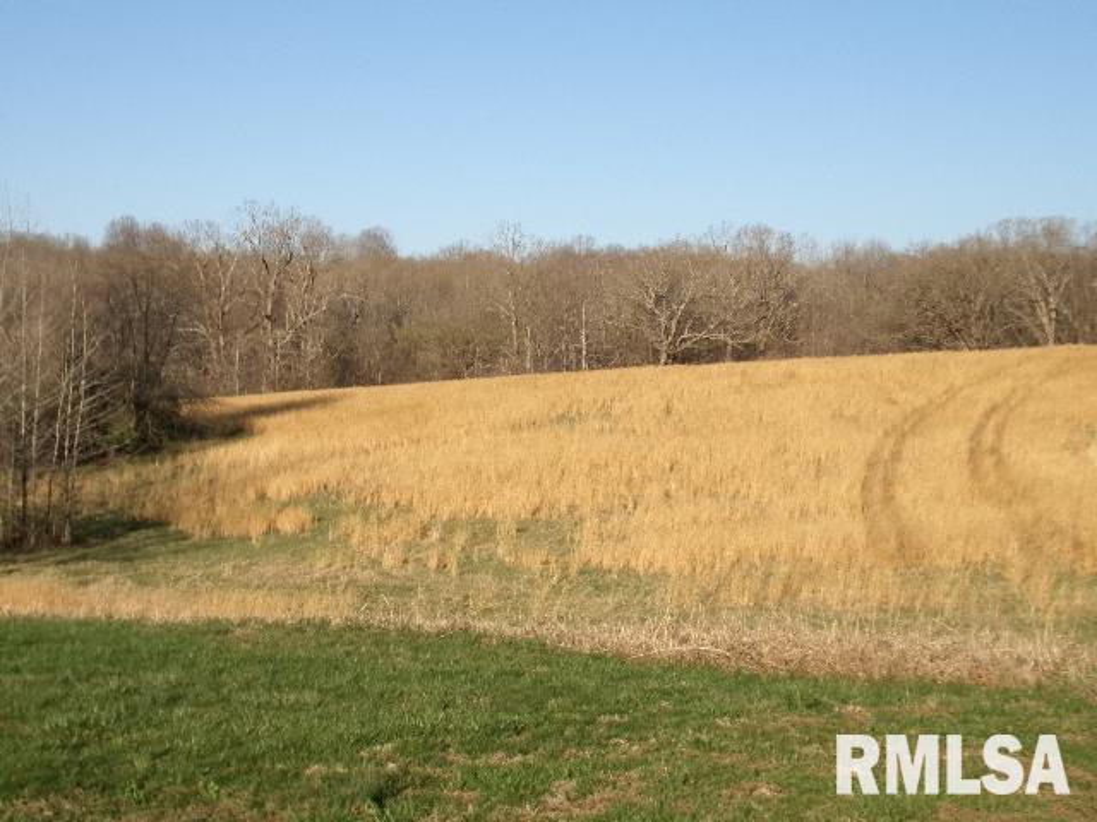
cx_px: 548
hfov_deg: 28.2
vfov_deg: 21.3
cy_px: 411
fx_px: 2187
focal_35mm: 69
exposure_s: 1/70
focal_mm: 12.3
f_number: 13.99
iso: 100
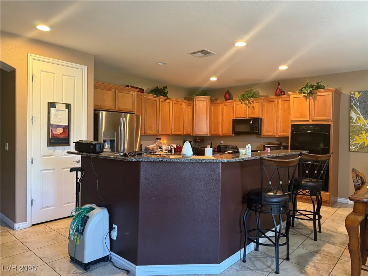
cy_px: 138
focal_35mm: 24
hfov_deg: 71.6
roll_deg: -1.0
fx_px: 255
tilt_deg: -0.2
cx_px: 184
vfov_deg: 56.8
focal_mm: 6.76
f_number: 1.78
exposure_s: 1/60
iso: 400
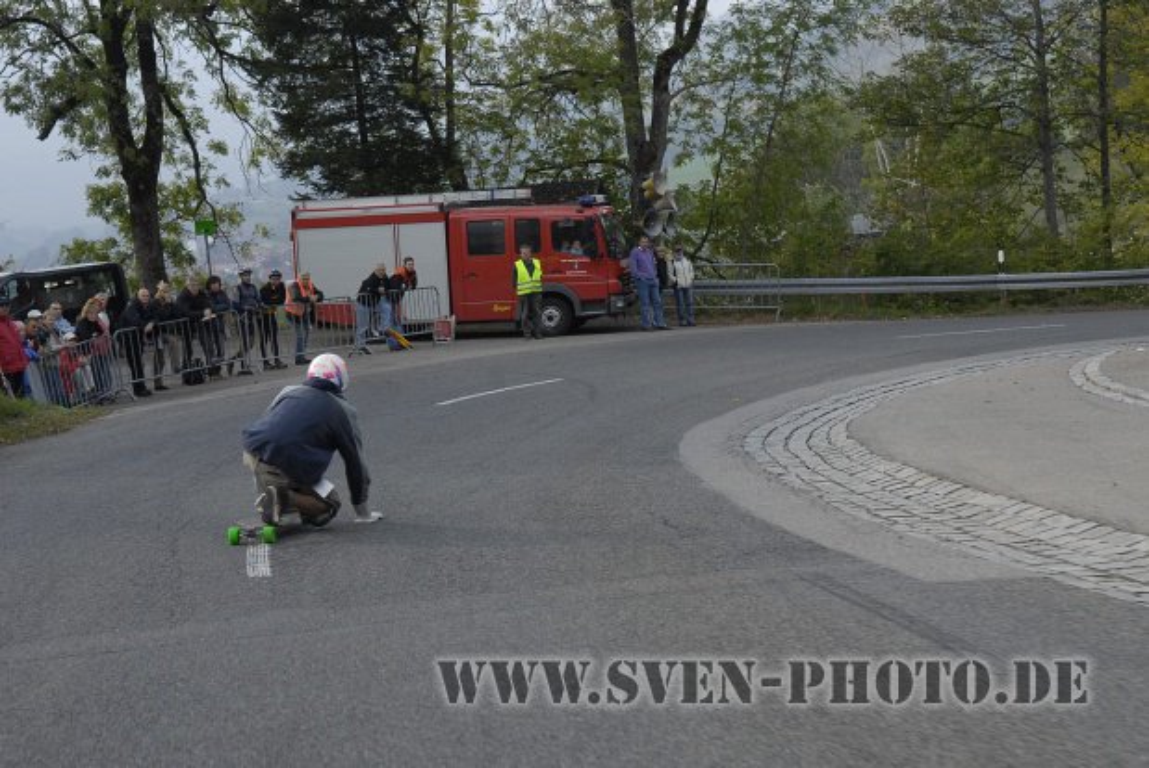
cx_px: 574
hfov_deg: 33.4
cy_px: 384
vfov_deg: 22.7
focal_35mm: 60
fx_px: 1917
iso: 400
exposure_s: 1/250
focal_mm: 40
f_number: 7.1
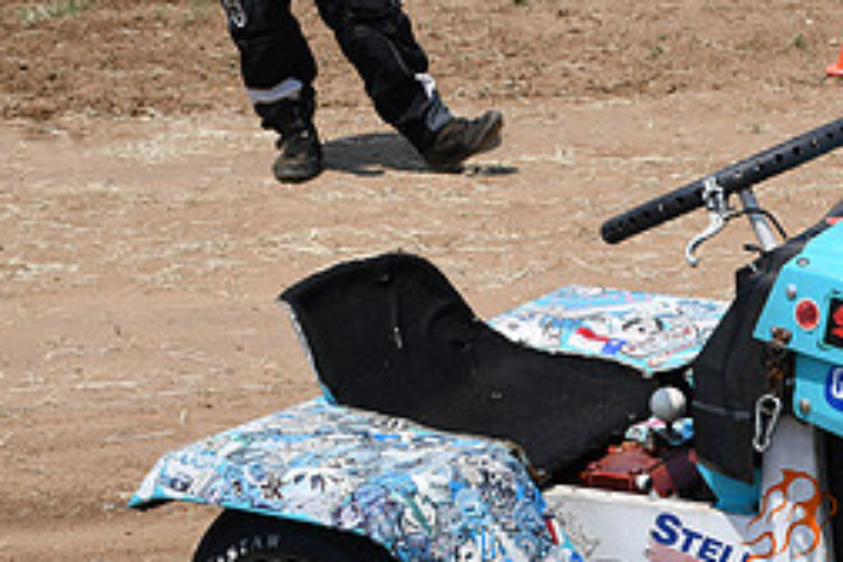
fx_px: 2482
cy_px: 413
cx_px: 923
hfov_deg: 18.6
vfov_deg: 12.9
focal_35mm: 106
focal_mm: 31
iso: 100
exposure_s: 1/200
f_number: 13
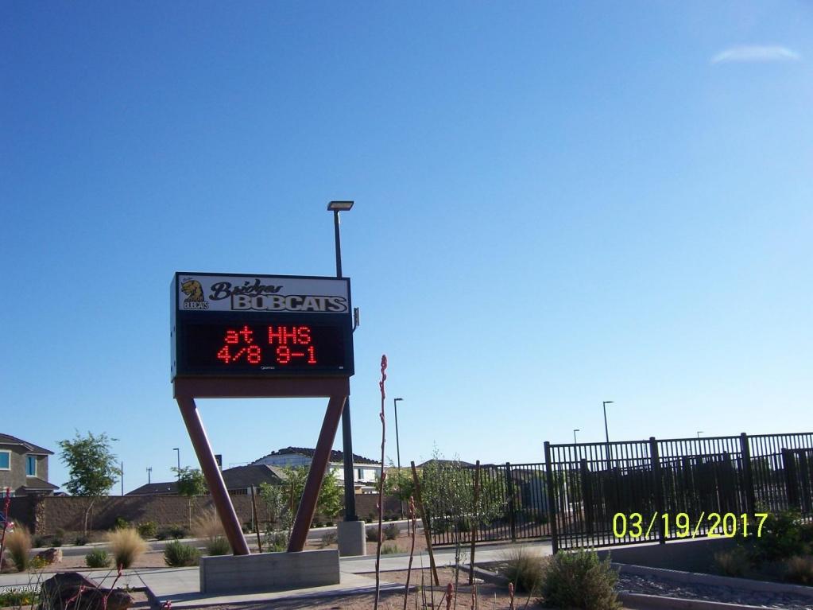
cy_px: 305
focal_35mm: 36
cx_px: 406
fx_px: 845
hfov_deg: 51.4
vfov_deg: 39.6
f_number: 4.5
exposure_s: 1/500
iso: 80
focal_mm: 6.2
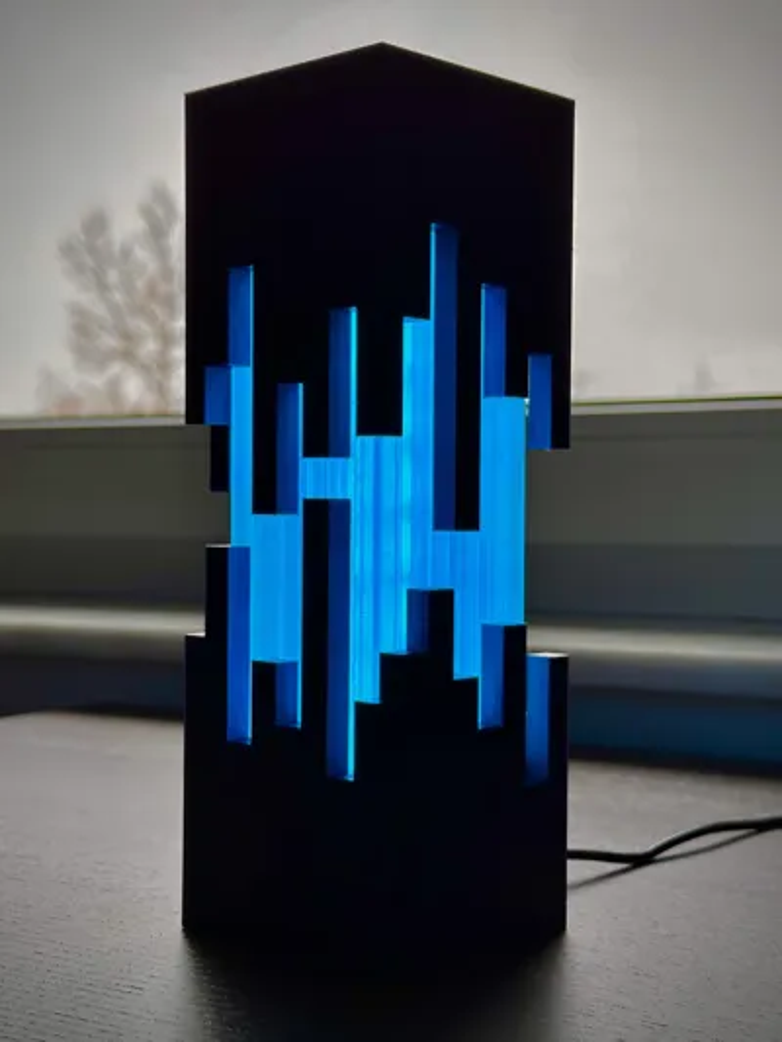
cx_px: 391
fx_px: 1445
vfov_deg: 39.6
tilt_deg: -1.7
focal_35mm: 48
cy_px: 521
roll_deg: +0.2
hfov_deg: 30.3
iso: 64
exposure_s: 1/333
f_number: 1.78
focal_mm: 6.86
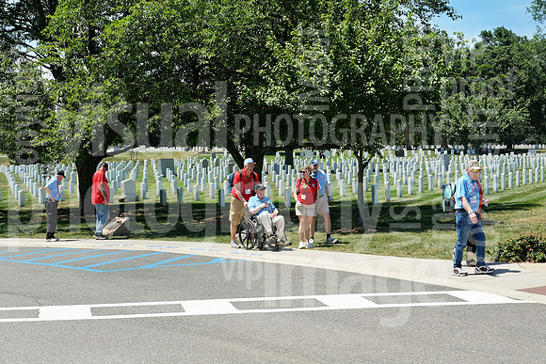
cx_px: 273
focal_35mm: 80
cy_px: 182
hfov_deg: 25.5
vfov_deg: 17.2
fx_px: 1206
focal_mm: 53
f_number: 9
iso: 200
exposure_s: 1/250
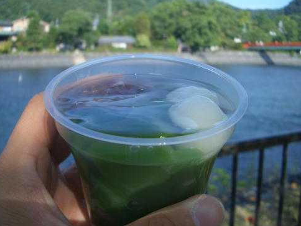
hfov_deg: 50.1
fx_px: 322
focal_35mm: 37
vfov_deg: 38.7
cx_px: 142
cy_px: 108
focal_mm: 5.8
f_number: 2.6
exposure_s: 1/800
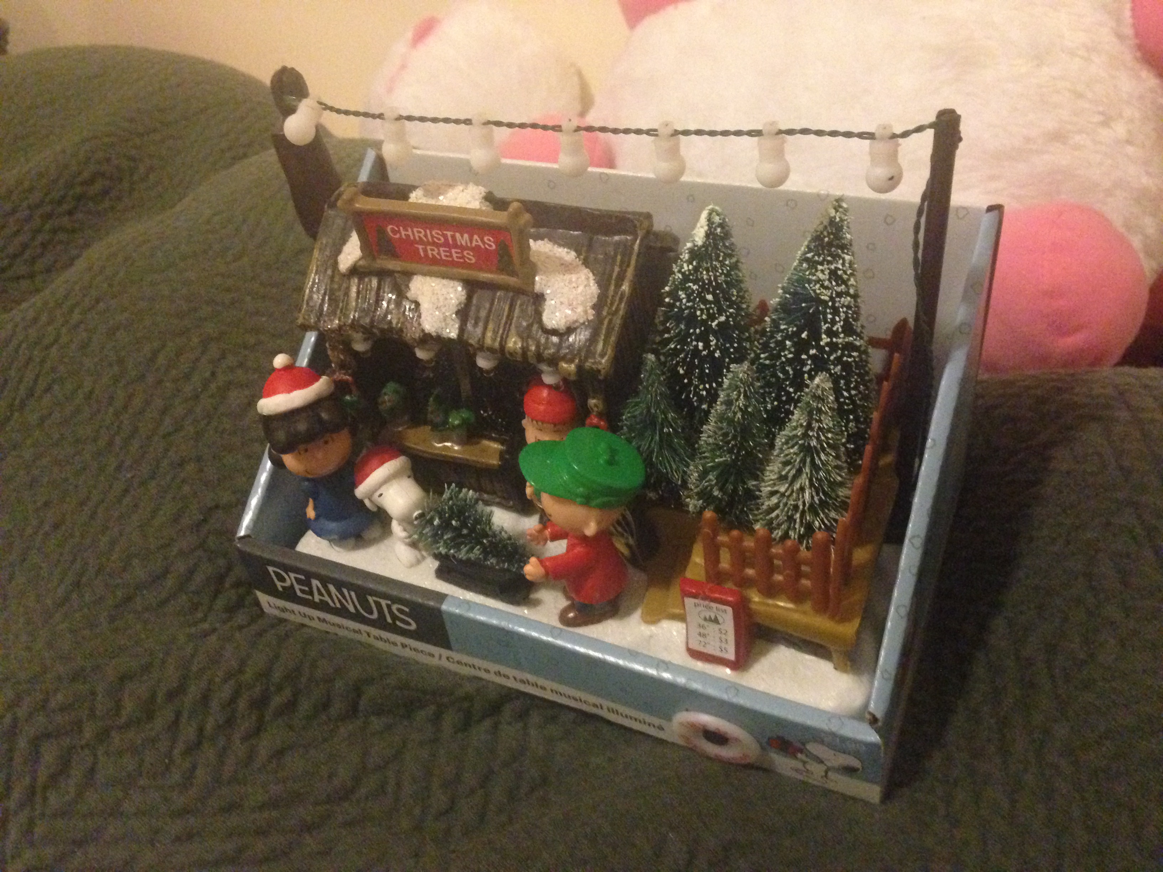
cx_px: 582
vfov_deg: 42.9
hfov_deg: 55.4
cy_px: 436
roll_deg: +3.6
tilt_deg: -35.5
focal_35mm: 33
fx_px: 1109
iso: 640
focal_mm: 4.12
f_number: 2.4
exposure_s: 1/15
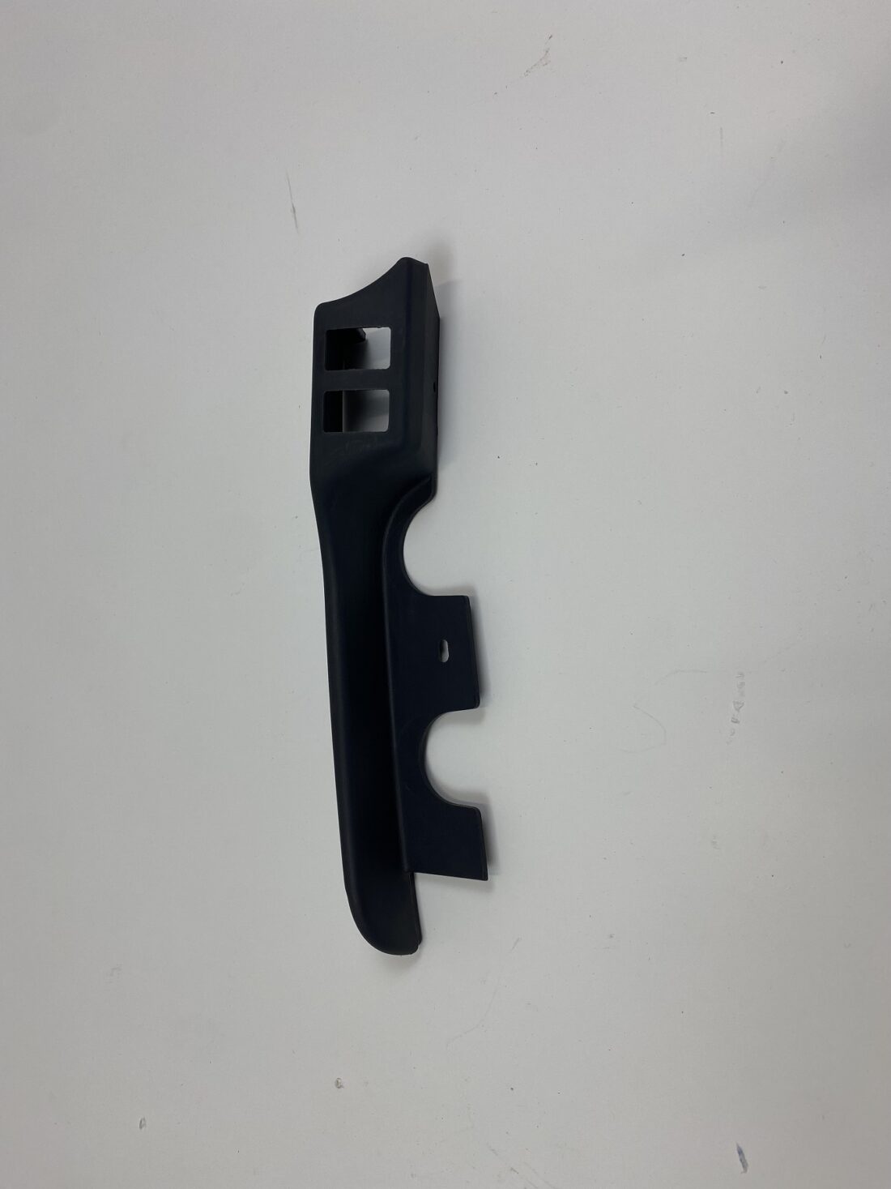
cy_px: 594
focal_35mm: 26
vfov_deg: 67.3
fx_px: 892
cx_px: 446
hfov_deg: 53.1
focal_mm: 4.25
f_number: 1.8
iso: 32
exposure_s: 1/104
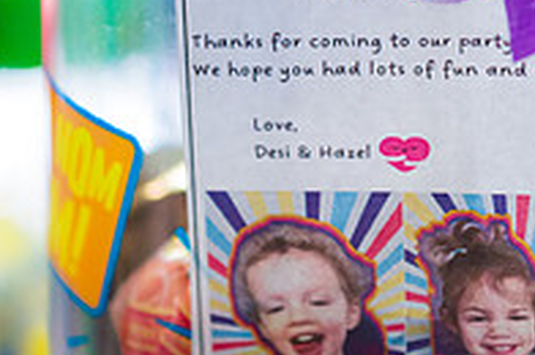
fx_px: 2107
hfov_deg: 14.5
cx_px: 341
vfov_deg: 9.6
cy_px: 161
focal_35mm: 142
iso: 3200
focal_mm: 48
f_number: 3.2
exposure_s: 1/200
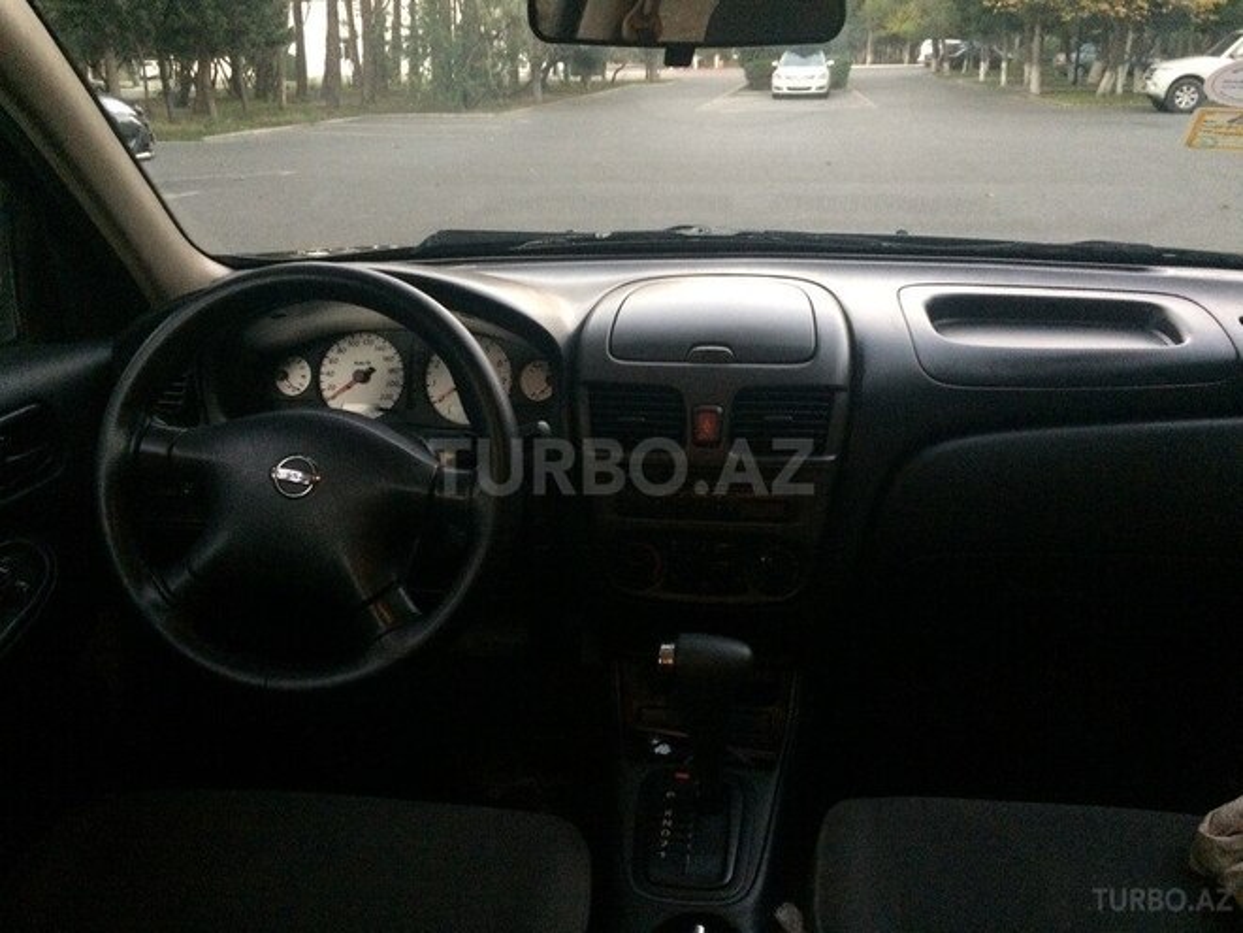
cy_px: 466
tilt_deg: -21.0
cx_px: 622
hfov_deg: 61.7
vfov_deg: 48.2
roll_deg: +0.2
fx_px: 1041
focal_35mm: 29
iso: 400
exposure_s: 1/17
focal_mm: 4.15
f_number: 2.2
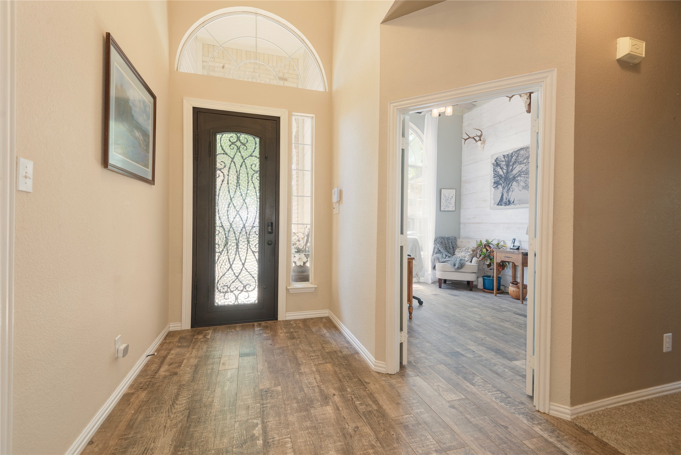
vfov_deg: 73.8
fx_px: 303
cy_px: 228
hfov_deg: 96.7
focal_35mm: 16
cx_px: 340
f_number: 7.1
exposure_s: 1/4
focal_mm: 16
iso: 100
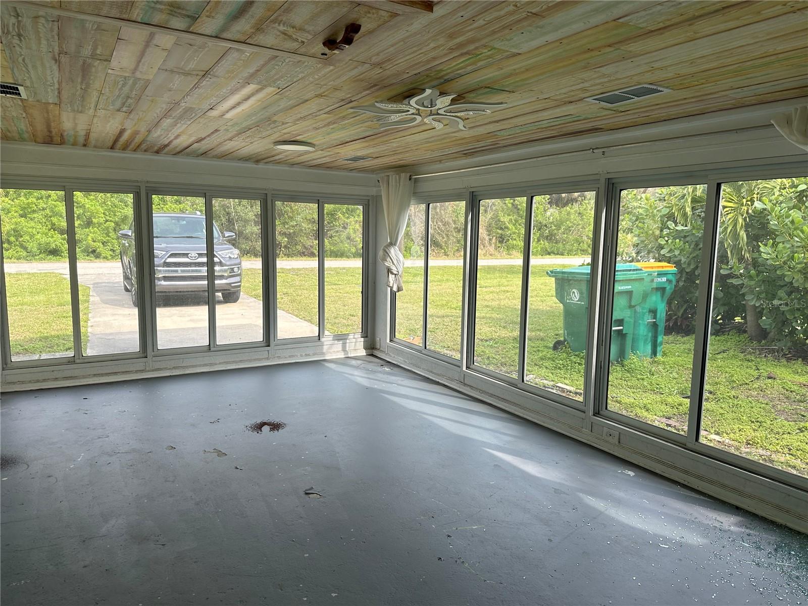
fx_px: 560
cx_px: 404
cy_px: 303
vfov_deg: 56.8
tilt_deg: -6.3
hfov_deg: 71.6
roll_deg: -0.9
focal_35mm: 24
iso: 80
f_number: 1.78
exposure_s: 1/467
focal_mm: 6.86
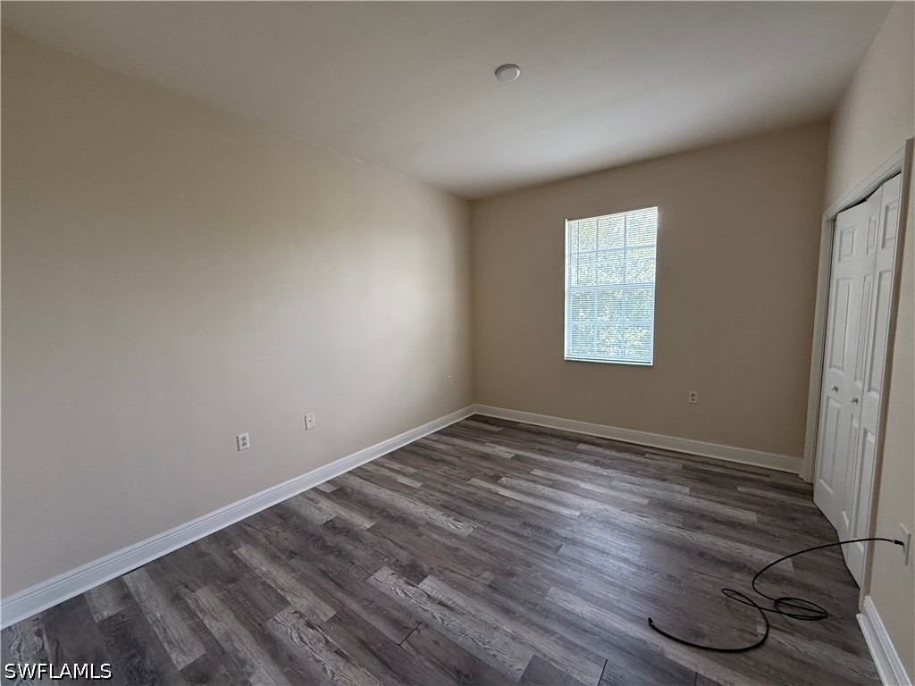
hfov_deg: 102.1
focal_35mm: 14
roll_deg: +1.2
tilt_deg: -5.7
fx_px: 370
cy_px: 343
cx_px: 458
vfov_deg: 85.7
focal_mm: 2.22
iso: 250
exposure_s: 1/99
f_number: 2.2
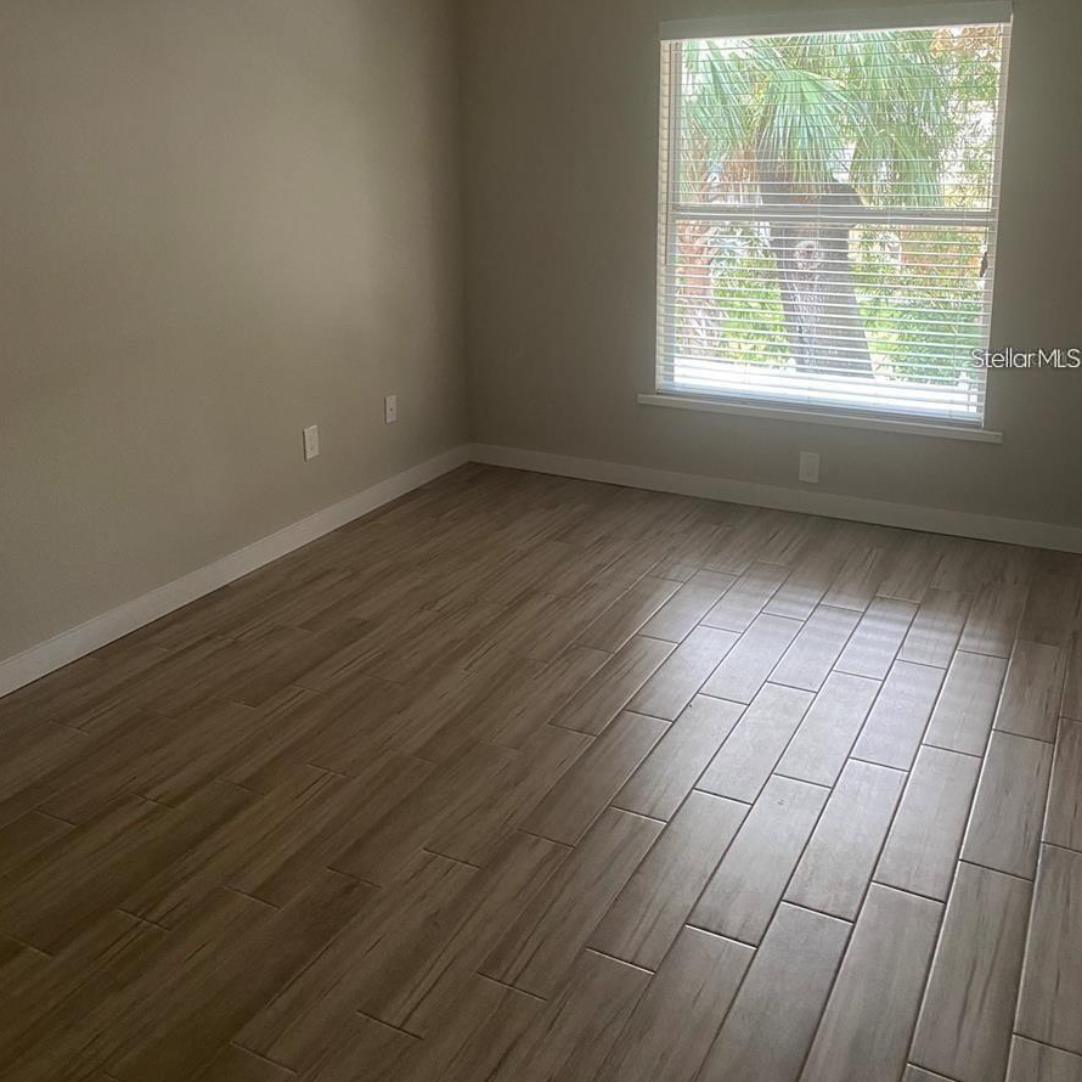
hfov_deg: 52.5
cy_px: 357
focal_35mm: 31
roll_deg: +0.7
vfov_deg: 51.5
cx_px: 539
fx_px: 1096
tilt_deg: -10.7
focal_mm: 4.25
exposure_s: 1/60
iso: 250
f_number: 1.8
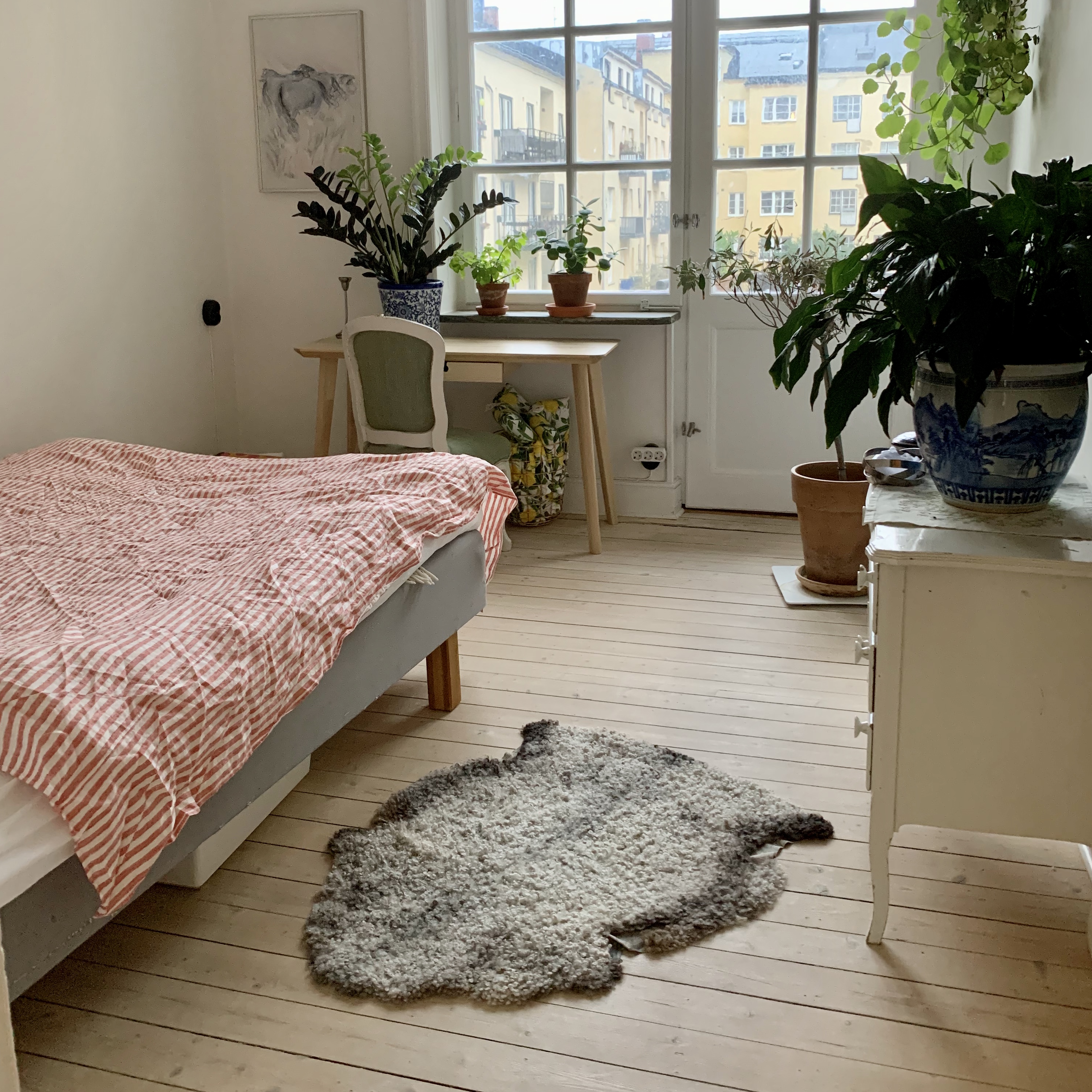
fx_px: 1106
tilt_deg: -11.1
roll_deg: +0.2
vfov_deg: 52.2
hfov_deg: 52.5
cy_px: 446
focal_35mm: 31
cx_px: 550
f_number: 1.8
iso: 400
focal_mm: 4.25
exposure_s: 1/46
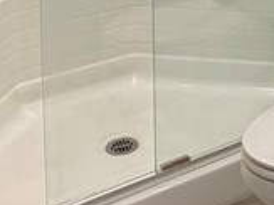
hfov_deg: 21.3
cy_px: -178
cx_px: 294
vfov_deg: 14.5
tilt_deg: -6.3
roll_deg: +0.2
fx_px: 696
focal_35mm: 88
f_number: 2.2
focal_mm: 2.22
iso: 200
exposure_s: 1/120
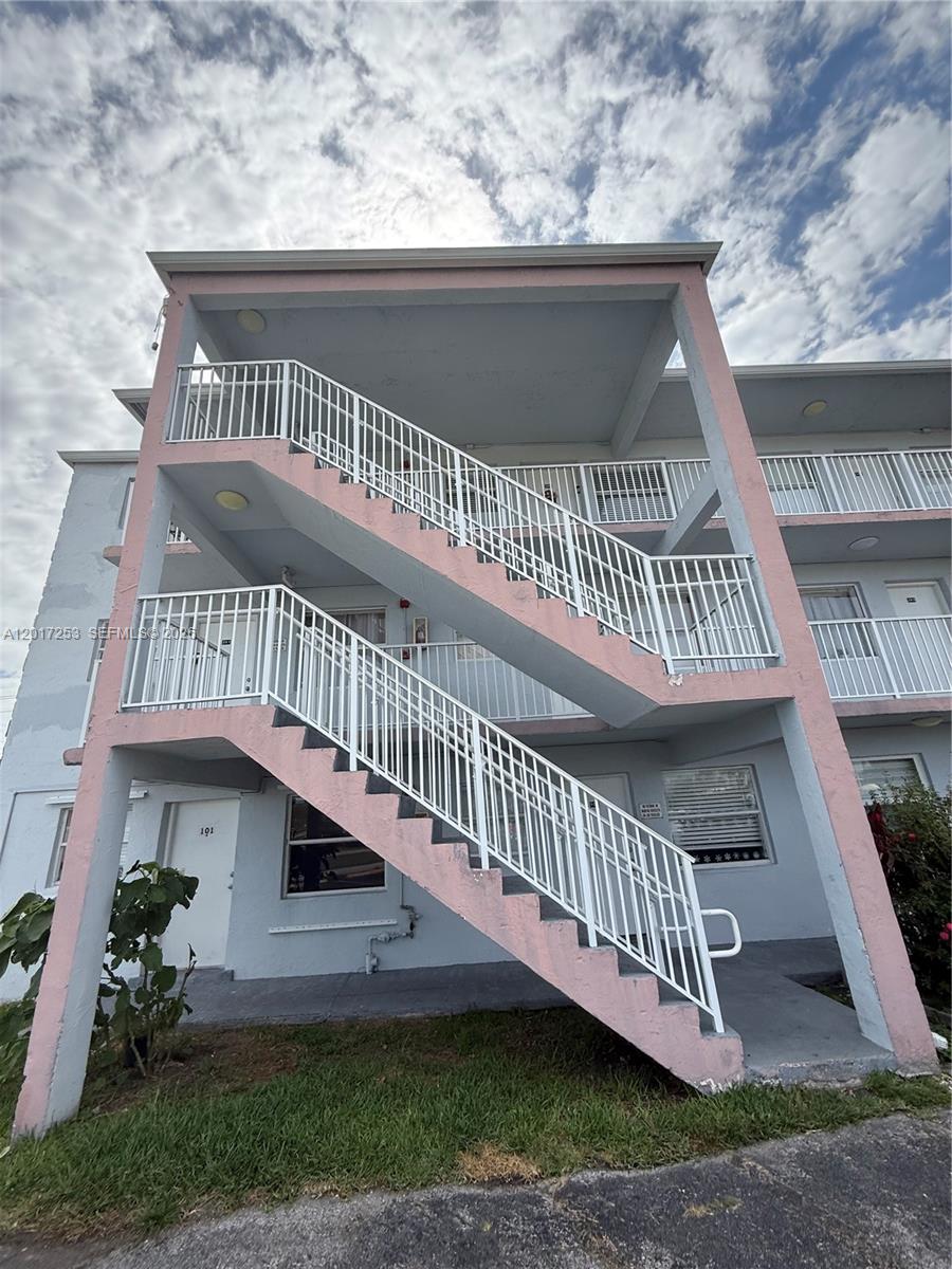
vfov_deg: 102.1
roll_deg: +3.0
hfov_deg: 85.7
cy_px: 634
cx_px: 476
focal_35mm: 14
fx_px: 513
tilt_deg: +18.1
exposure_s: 1/1189
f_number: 2.2
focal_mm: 2.22
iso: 50
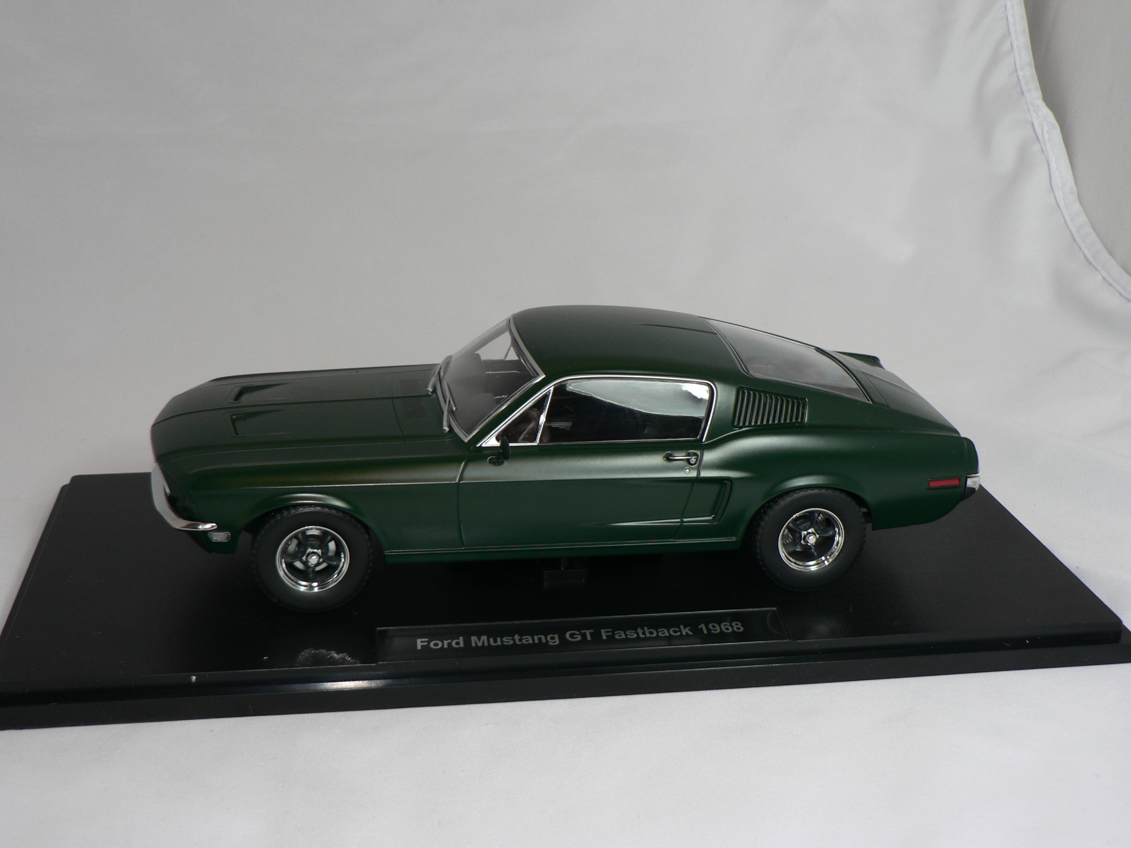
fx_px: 1503
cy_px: 424
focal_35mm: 46
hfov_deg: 41.2
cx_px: 566
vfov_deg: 31.5
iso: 80
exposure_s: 1/60
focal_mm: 7.7
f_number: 2.8
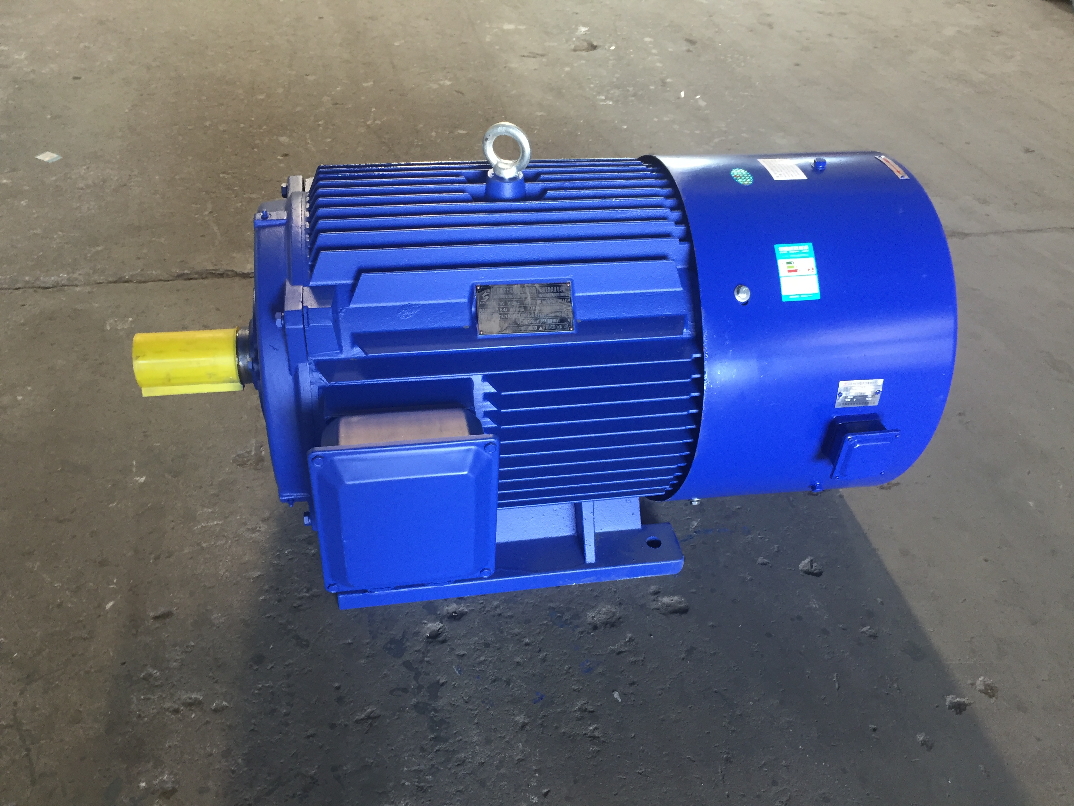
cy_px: 403
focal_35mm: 29
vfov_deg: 48.2
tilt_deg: -38.6
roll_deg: -4.3
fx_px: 900
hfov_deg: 61.7
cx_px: 537
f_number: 2.2
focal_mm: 4.15
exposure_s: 1/33
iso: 160
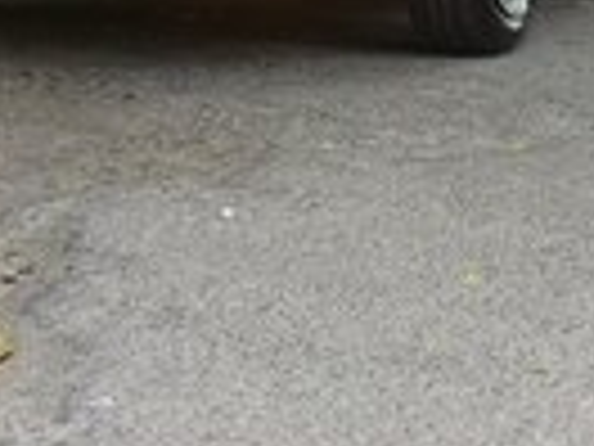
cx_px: 310
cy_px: -185
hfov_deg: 18.0
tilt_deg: -3.9
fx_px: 1870
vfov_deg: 13.0
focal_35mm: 109
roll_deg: +1.1
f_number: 2.2
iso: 50
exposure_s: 1/100
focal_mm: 4.15
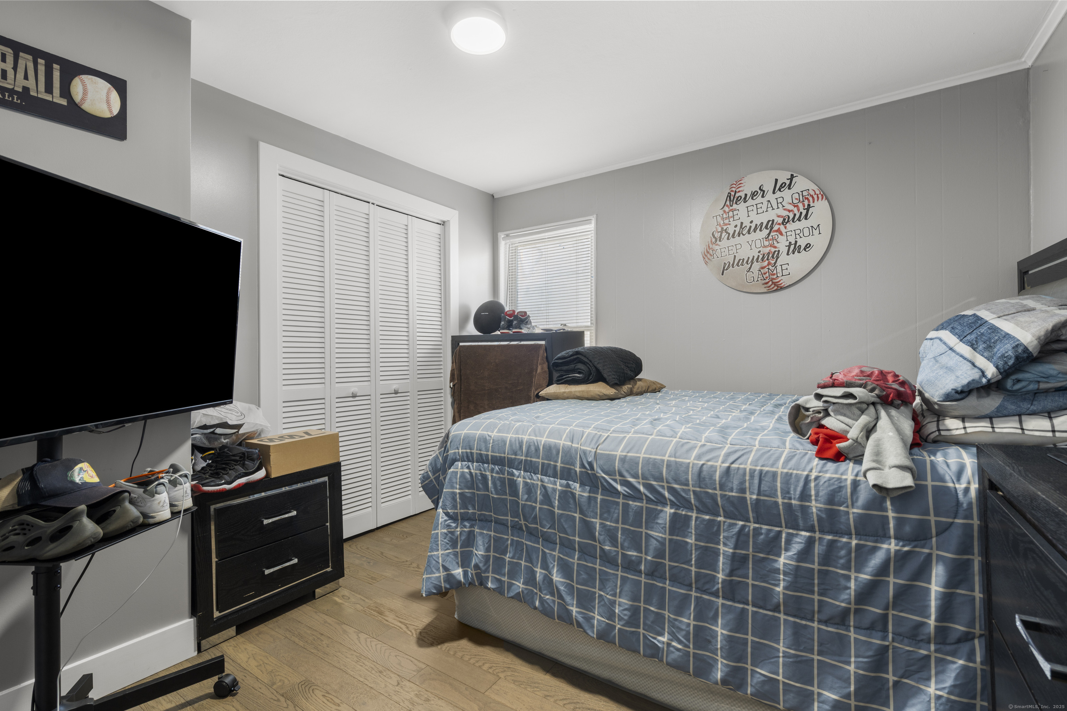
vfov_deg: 73.7
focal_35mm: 16
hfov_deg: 96.7
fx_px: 474
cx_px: 534
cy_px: 356
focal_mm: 16
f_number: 9
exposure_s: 5
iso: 200
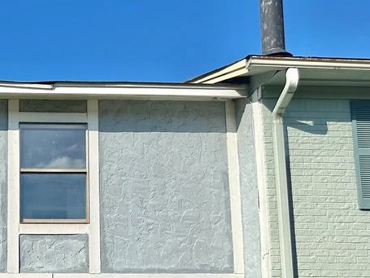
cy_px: 309
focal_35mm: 54
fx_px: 577
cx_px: 0
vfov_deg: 25.0
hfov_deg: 32.7
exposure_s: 1/7042
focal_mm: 6.86
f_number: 1.78
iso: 80
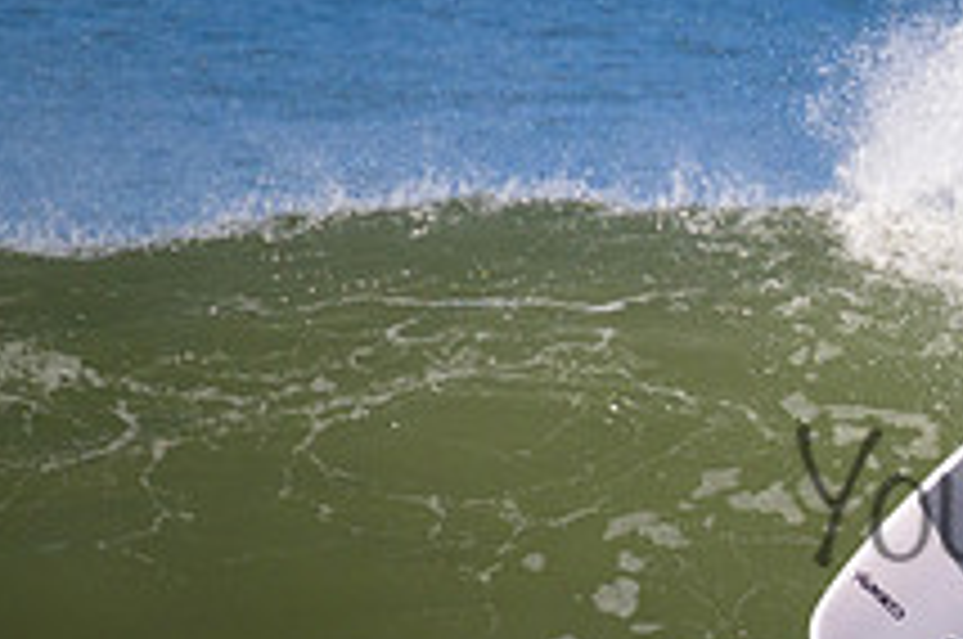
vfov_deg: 0.6
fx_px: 58040
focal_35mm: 2173
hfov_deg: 1.0
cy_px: 457
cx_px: 1260
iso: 1000
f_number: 11
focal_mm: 800
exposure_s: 1/2000
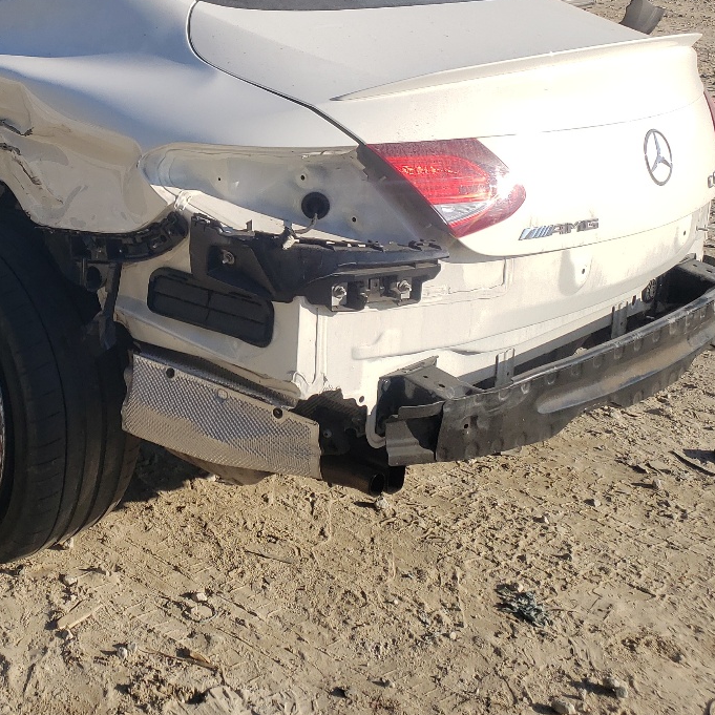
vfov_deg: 31.1
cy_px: 178
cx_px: 115
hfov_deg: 30.6
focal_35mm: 54
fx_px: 1262
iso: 50
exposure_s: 1/3333
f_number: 1.5
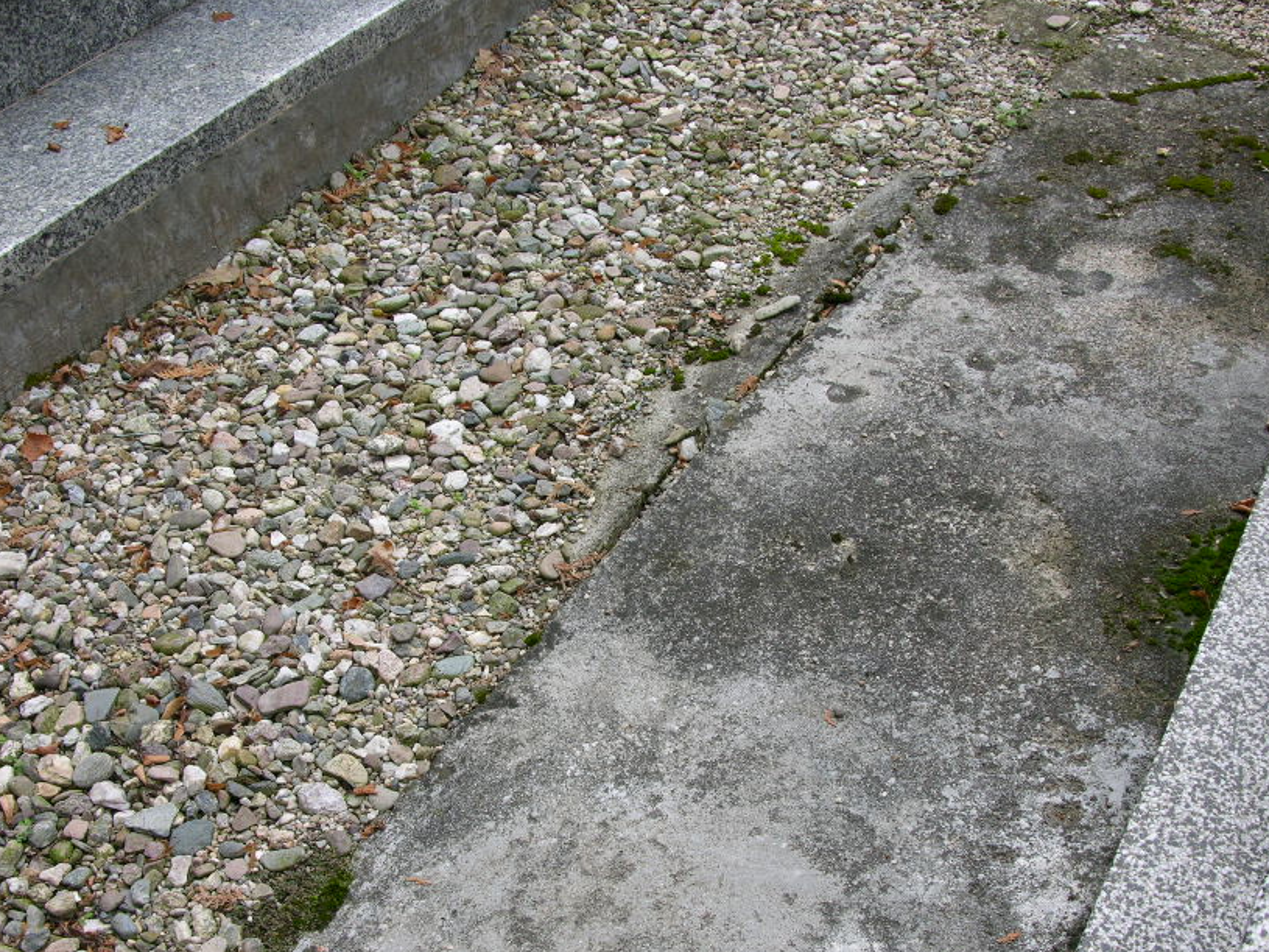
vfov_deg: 32.8
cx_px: 642
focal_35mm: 44
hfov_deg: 43.0
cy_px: 559
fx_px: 1613
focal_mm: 8.9
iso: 50
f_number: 5
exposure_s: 1/128
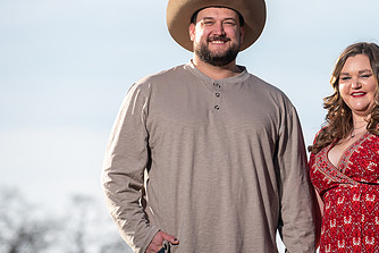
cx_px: 304
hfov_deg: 5.9
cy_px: 122
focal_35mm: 347
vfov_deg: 4.0
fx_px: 3655
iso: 50
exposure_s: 1/250
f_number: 4.5
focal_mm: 200
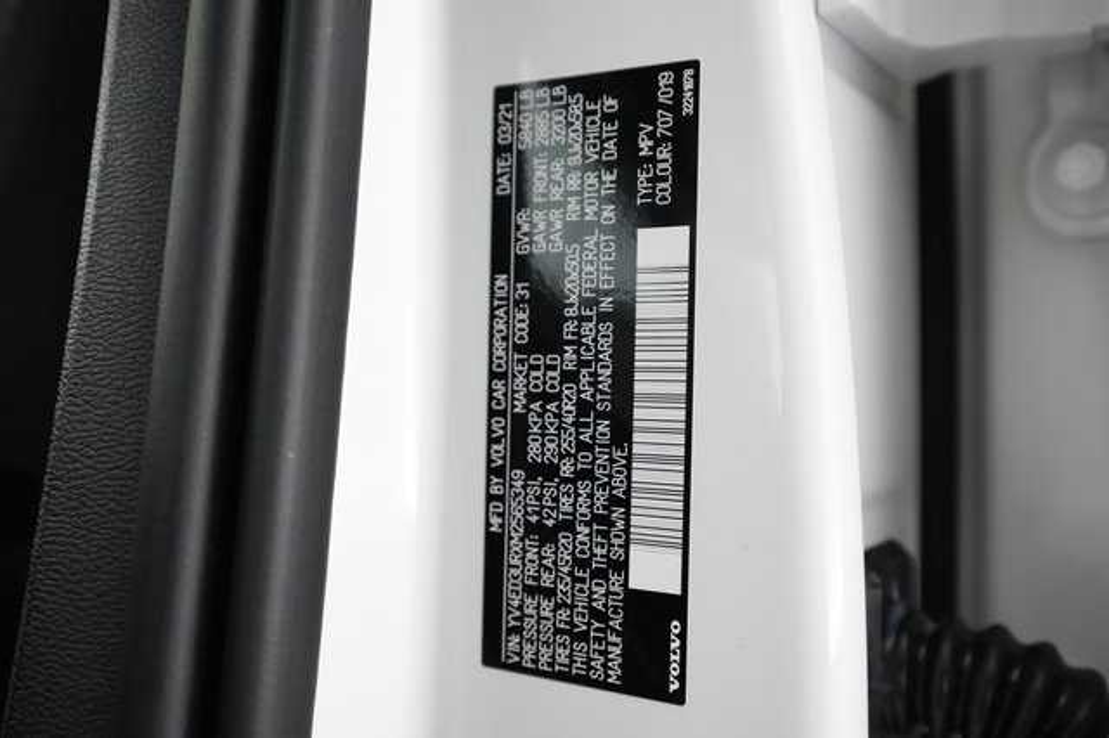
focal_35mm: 28
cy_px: 369
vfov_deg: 46.4
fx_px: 862
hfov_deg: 65.5
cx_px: 554
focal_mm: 28
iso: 10000
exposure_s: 1/100
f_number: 4.5
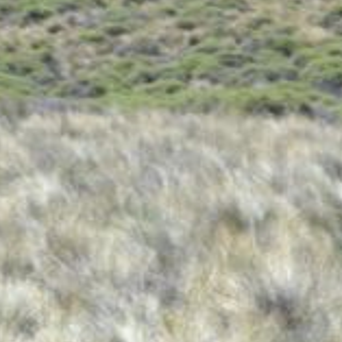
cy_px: -65
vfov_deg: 3.9
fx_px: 4982
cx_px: -261
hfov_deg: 3.9
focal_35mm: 446
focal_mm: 55
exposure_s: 1/200
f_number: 7.1
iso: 100
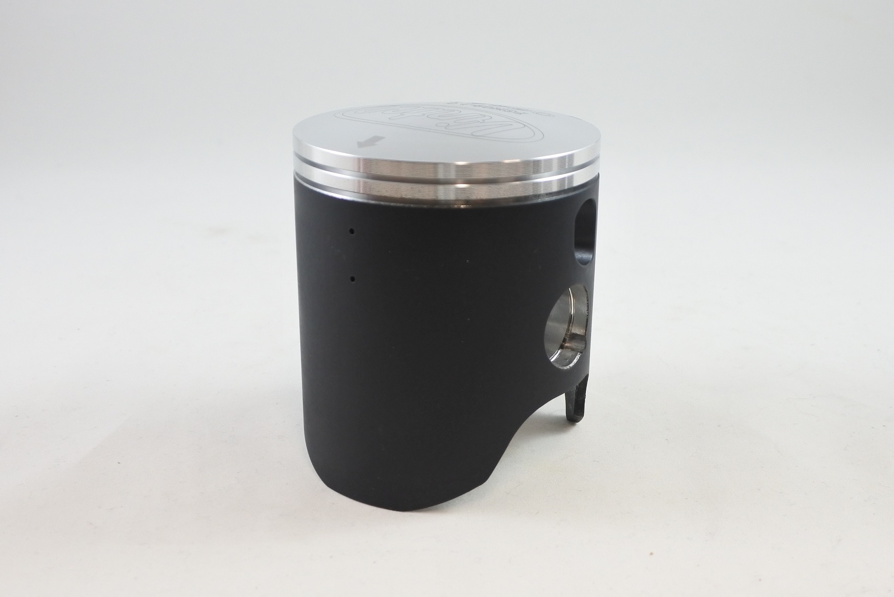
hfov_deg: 57.2
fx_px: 820
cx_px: 447
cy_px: 298
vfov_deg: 40.0
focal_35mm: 33
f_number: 3.8
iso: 400
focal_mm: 12.3
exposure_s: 1/125
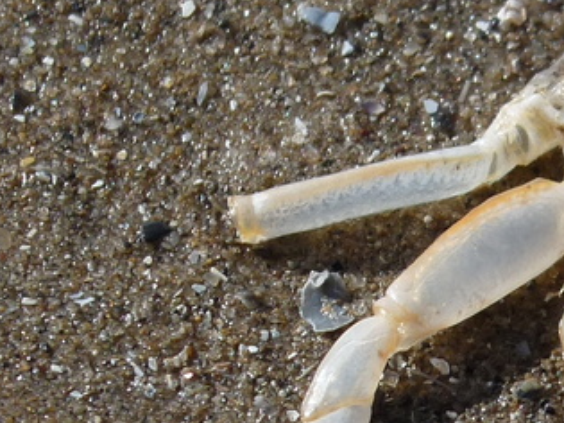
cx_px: 591
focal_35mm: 1577
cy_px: 244
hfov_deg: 1.3
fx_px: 25684
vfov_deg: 0.9
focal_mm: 79.9
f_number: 6.3
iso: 100
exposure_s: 1/500
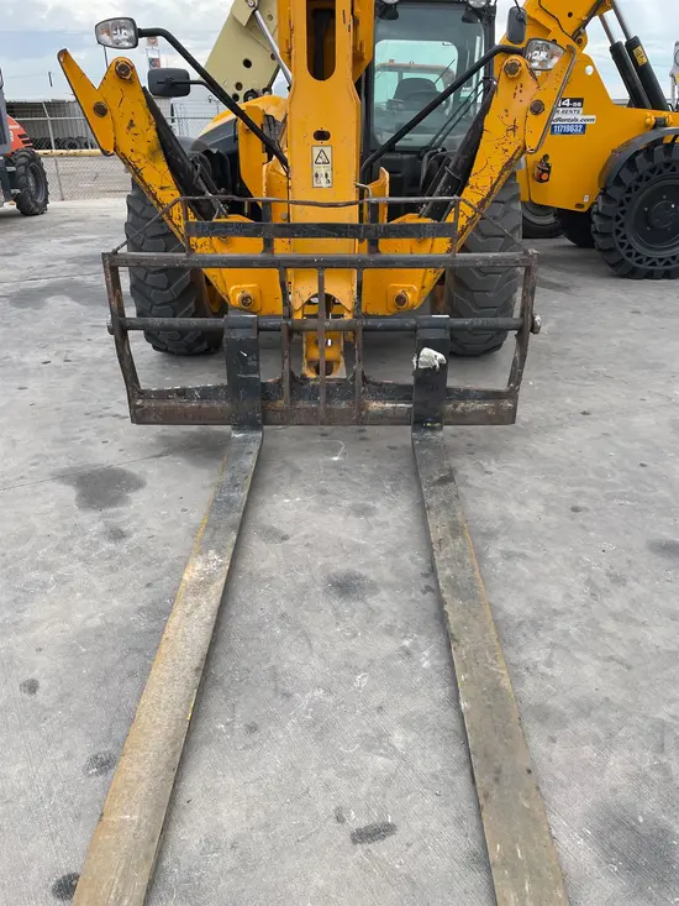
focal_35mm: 26
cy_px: 453
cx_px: 340
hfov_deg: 53.1
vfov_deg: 67.3
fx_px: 680
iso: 50
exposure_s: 1/1642
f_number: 1.6
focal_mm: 4.2
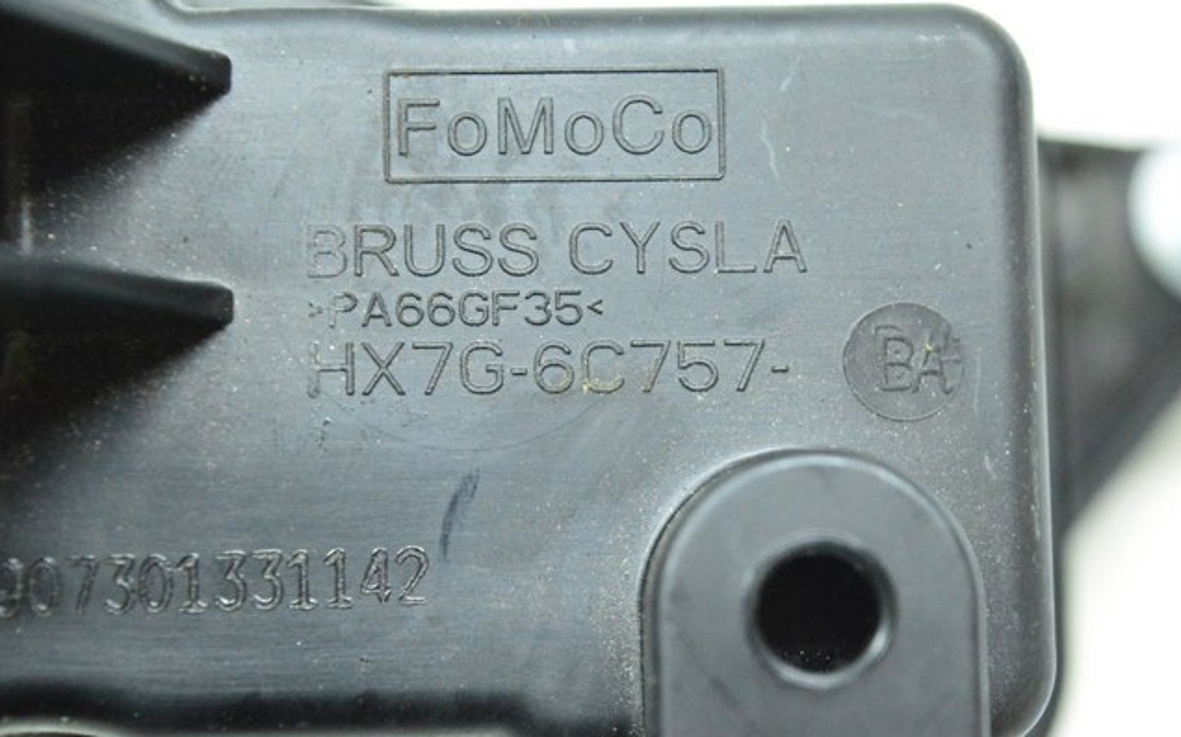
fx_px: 2719
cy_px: 361
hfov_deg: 24.5
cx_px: 590
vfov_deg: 15.4
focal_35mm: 85
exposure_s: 1/60
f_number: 6.3
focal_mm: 55
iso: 6400
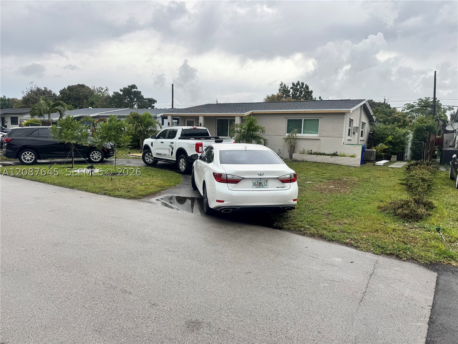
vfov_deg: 56.8
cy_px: 172
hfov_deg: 71.6
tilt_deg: -7.7
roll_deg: -1.5
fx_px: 318
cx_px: 229
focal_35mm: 24
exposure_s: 1/888
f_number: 1.78
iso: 80
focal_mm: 6.76
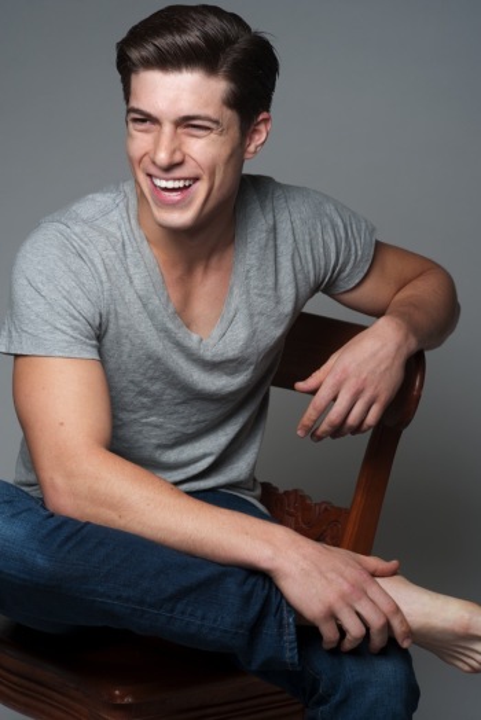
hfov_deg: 16.1
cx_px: 240
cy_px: 360
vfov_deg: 23.9
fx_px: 1701
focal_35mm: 85
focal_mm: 85
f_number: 10
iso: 100
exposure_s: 1/160
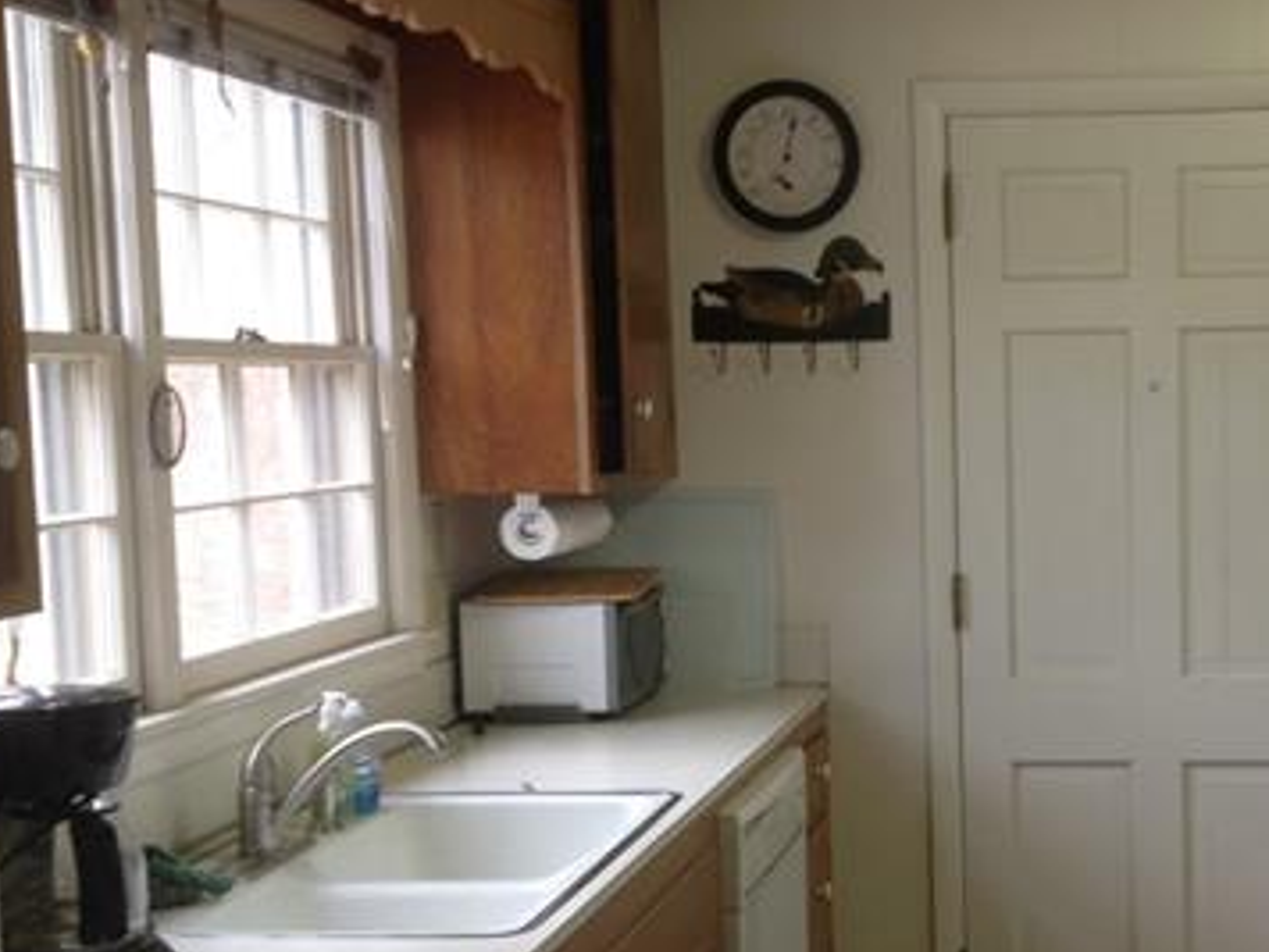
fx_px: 2310
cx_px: 1030
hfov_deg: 29.9
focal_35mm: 63
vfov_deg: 23.2
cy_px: 592
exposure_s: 1/20
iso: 50
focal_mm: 4.28
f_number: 2.4
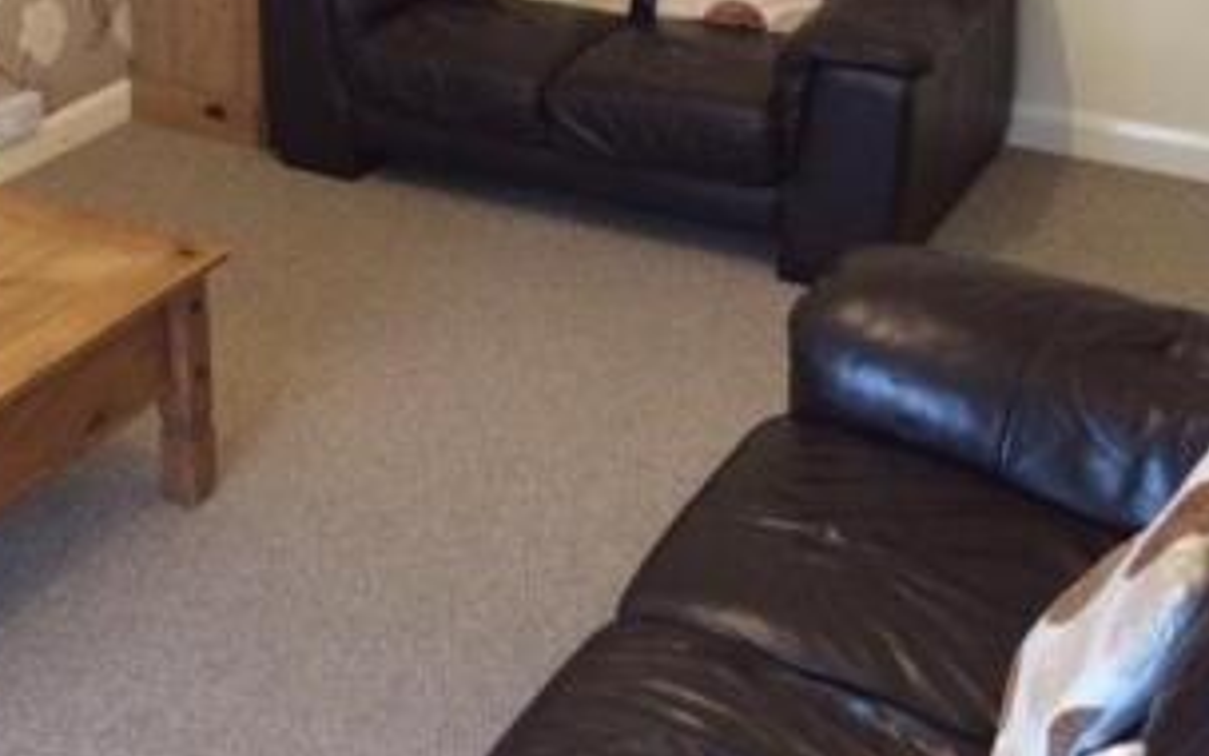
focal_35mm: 59
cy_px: -26
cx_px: 336
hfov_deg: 34.0
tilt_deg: -17.6
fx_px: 1944
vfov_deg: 21.1
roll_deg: +1.0
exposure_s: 1/25
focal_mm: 4.15
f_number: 2.2
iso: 320
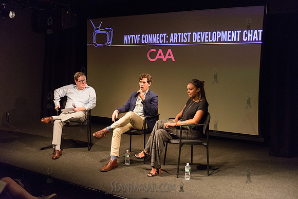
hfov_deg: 50.7
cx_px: 149
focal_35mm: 38
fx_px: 315
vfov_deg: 35.1
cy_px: 100
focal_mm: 38
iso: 4000
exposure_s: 1/320
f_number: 2.8
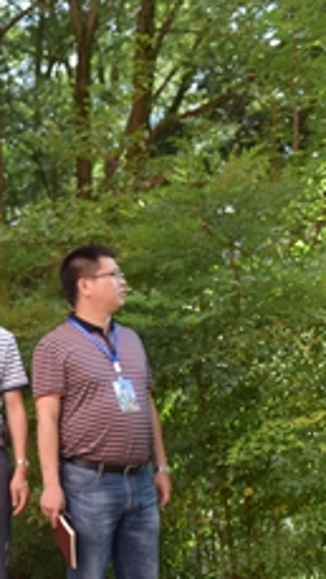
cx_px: -202
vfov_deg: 37.4
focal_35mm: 55
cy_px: 394
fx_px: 844
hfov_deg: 18.6
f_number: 3.2
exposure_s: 1/2500
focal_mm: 24
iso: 1600
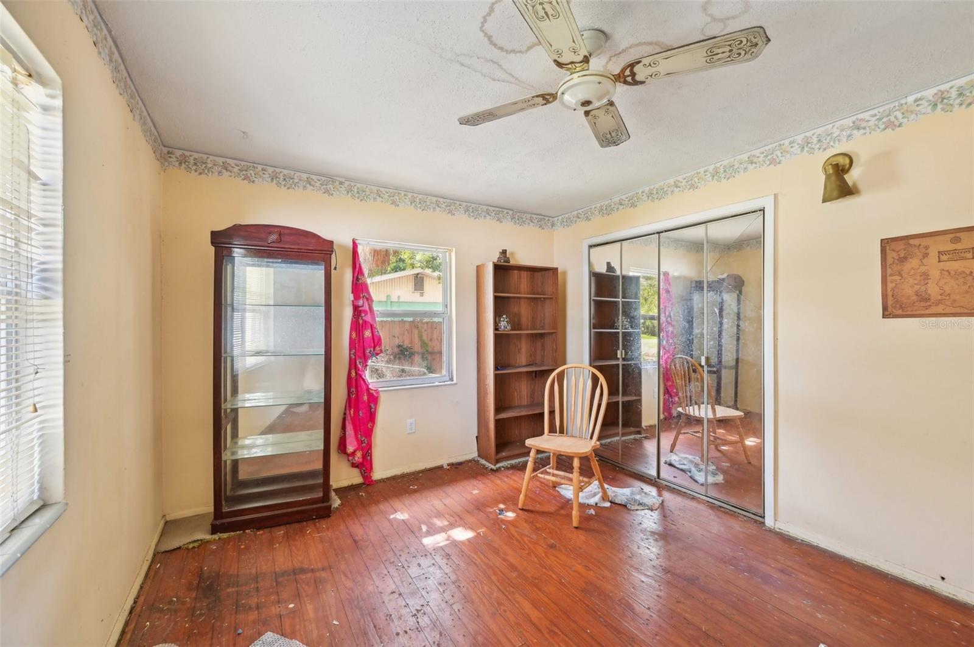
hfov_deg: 104.3
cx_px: 487
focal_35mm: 14
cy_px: 324
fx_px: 378
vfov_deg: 81.1
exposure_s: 1/8
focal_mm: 14
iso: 400
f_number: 8
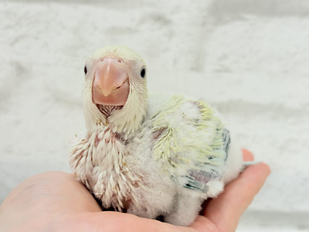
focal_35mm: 52
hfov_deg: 36.8
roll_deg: -1.9
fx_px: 464
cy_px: 116
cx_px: 154
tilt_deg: -7.1
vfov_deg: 28.0
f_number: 1.6
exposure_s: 1/50
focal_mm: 5.96
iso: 40
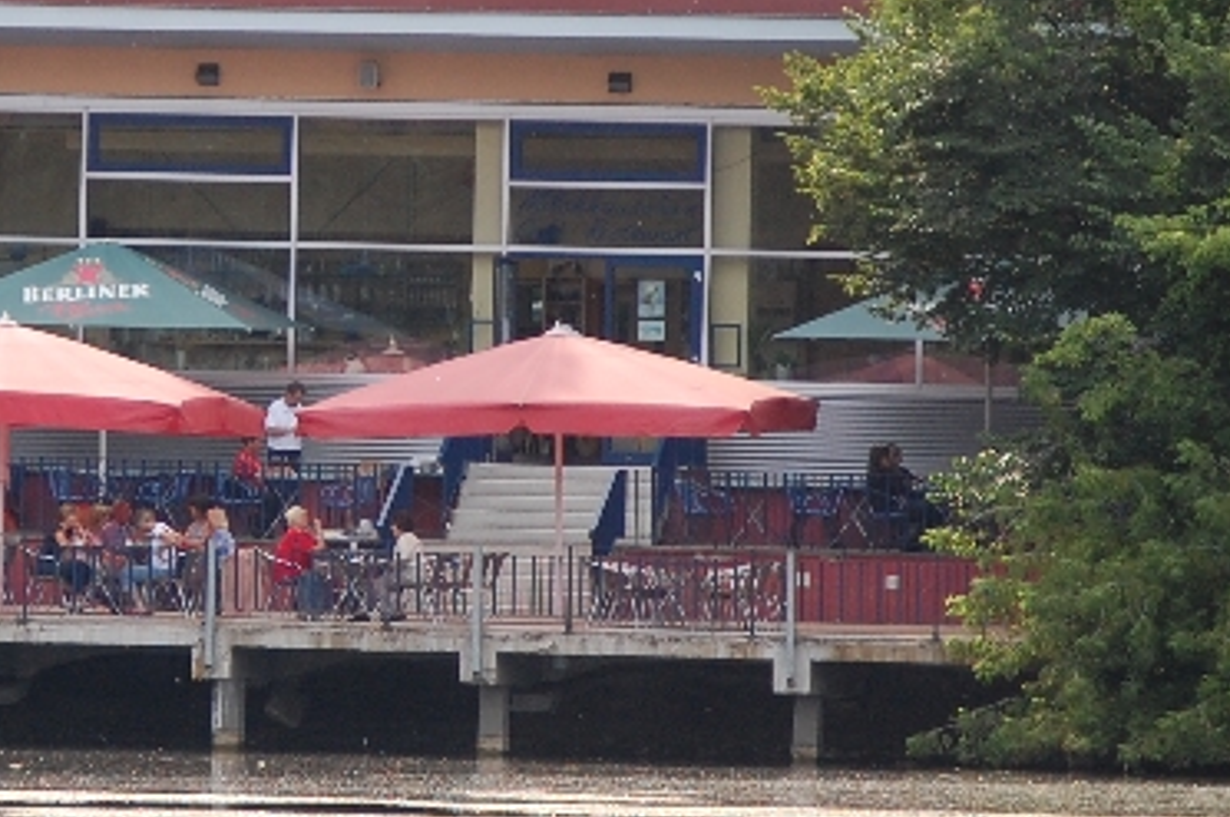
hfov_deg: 2.5
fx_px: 28150
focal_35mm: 825
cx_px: 89
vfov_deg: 1.7
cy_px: 351
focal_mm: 200
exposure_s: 1/500
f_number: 5.6
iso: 450
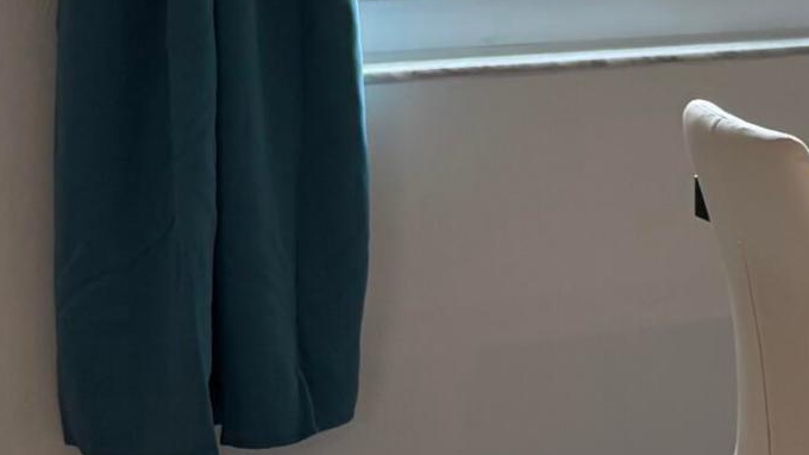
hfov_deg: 14.9
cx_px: 1585
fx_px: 2573
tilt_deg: -3.2
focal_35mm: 120
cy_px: -132
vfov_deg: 9.9
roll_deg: -1.3
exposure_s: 1/183
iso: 100
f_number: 1.6
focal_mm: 5.96
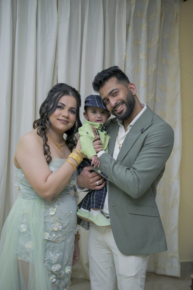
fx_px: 354
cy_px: 145
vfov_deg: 44.5
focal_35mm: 44
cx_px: 96
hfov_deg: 30.5
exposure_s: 1/160
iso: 4000
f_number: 4
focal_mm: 44
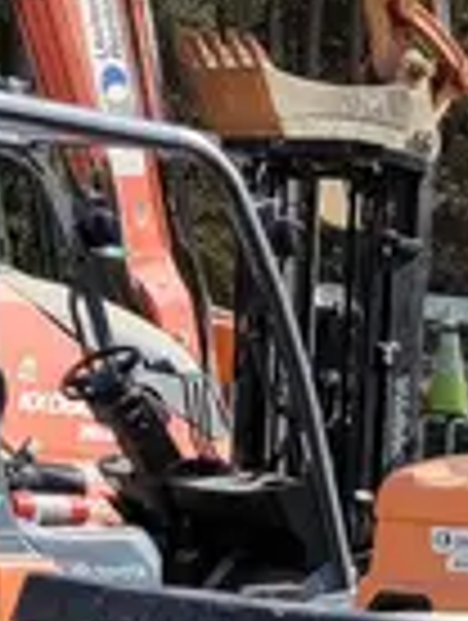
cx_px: 806
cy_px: 1348
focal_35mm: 138
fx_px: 2480
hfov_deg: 10.2
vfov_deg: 12.2
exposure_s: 1/1300
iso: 40
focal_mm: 5.4
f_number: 1.8
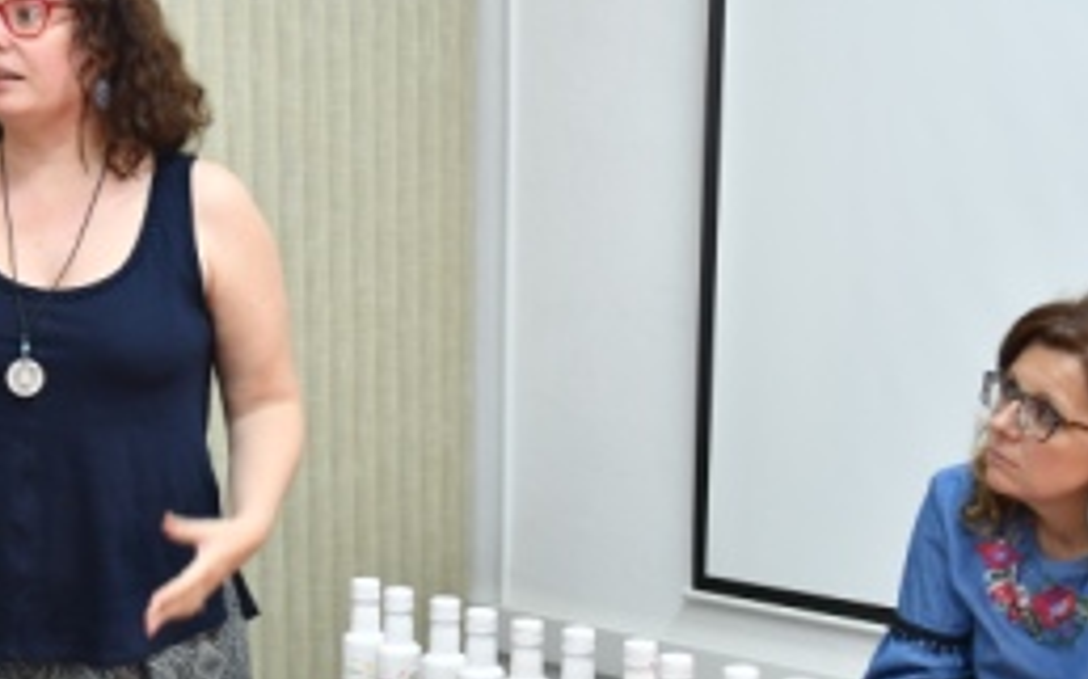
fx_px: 2045
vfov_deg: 18.8
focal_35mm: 69
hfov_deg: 29.7
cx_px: 434
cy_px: 466
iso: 640
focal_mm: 26
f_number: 2.8
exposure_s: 1/80
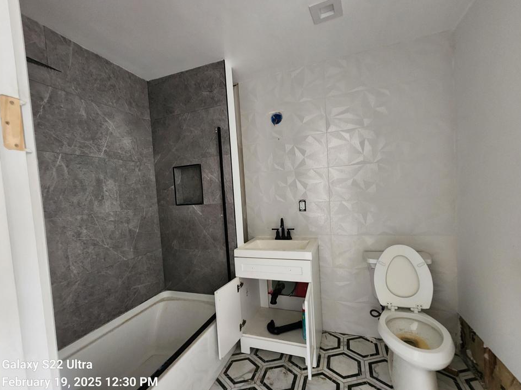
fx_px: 211
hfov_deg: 102.1
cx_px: 256
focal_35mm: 14
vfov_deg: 85.6
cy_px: 205
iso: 400
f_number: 2.2
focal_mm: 2.2
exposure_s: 1/40
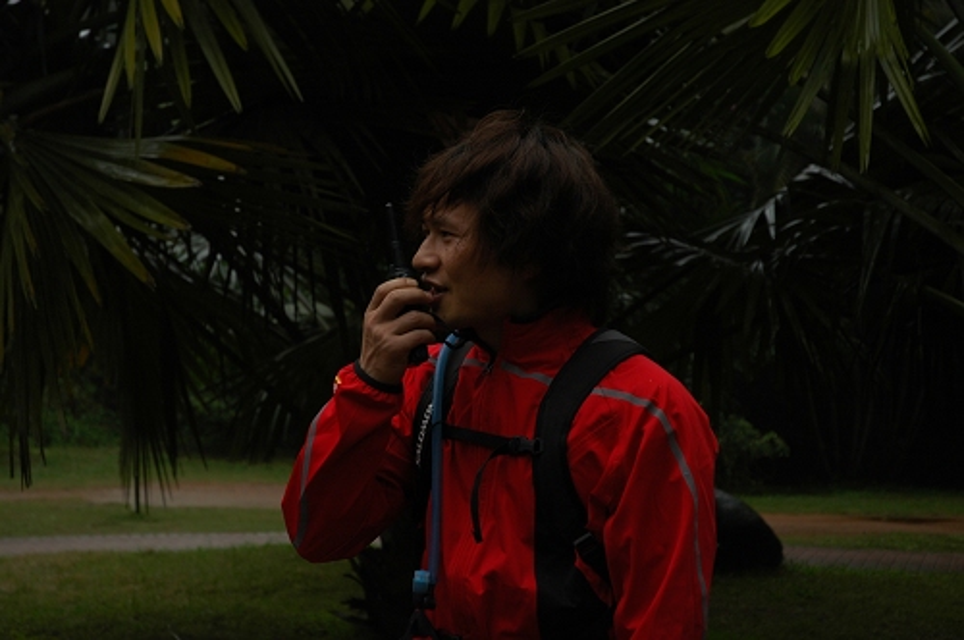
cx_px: 482
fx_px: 2086
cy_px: 320
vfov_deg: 17.4
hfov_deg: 26.0
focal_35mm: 78
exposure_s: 1/200
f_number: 5.6
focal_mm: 52
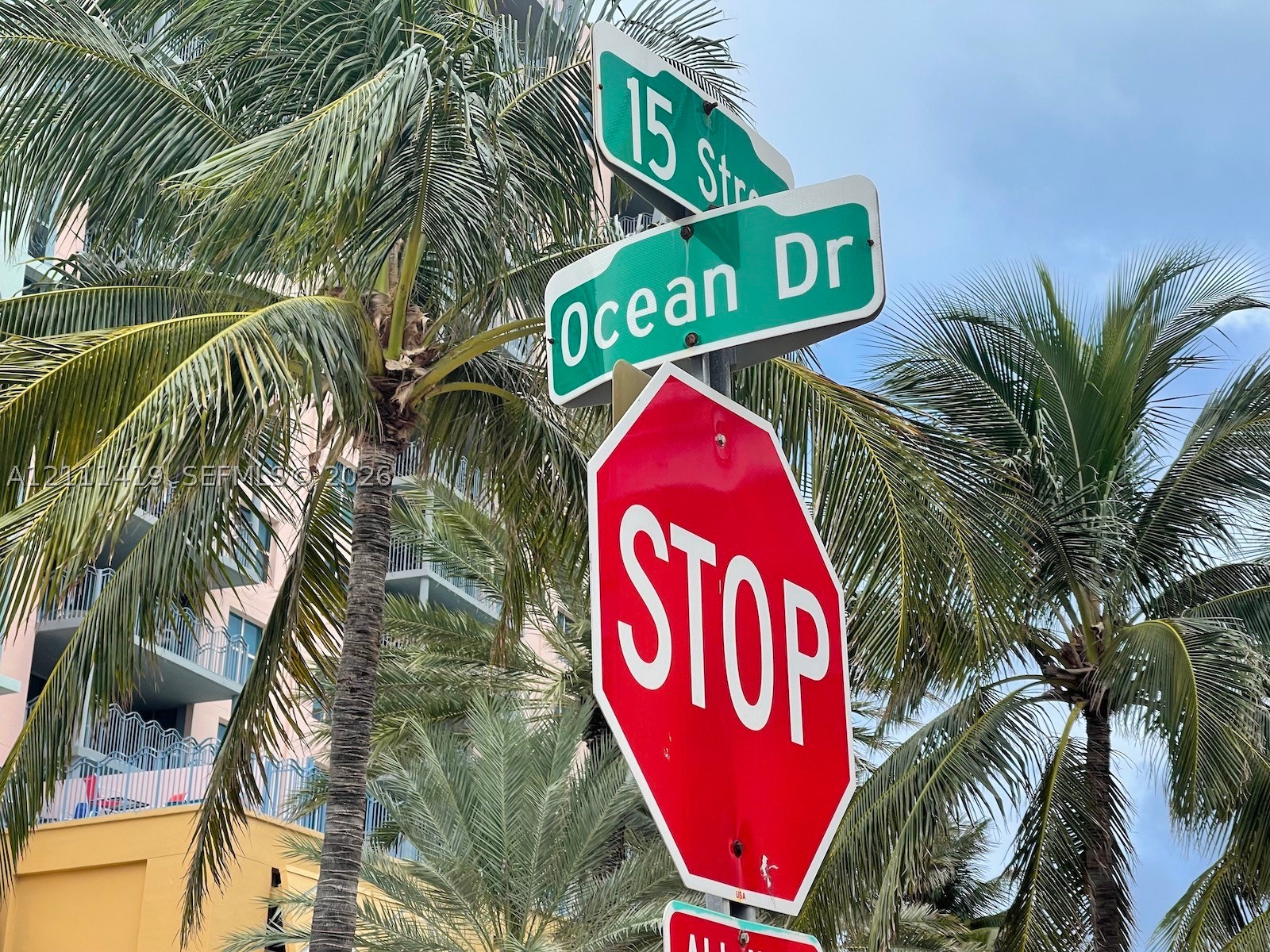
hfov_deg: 30.3
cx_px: 635
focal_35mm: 64
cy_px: 476
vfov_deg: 22.9
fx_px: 2348
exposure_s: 1/809
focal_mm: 7.5
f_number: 2.2
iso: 20
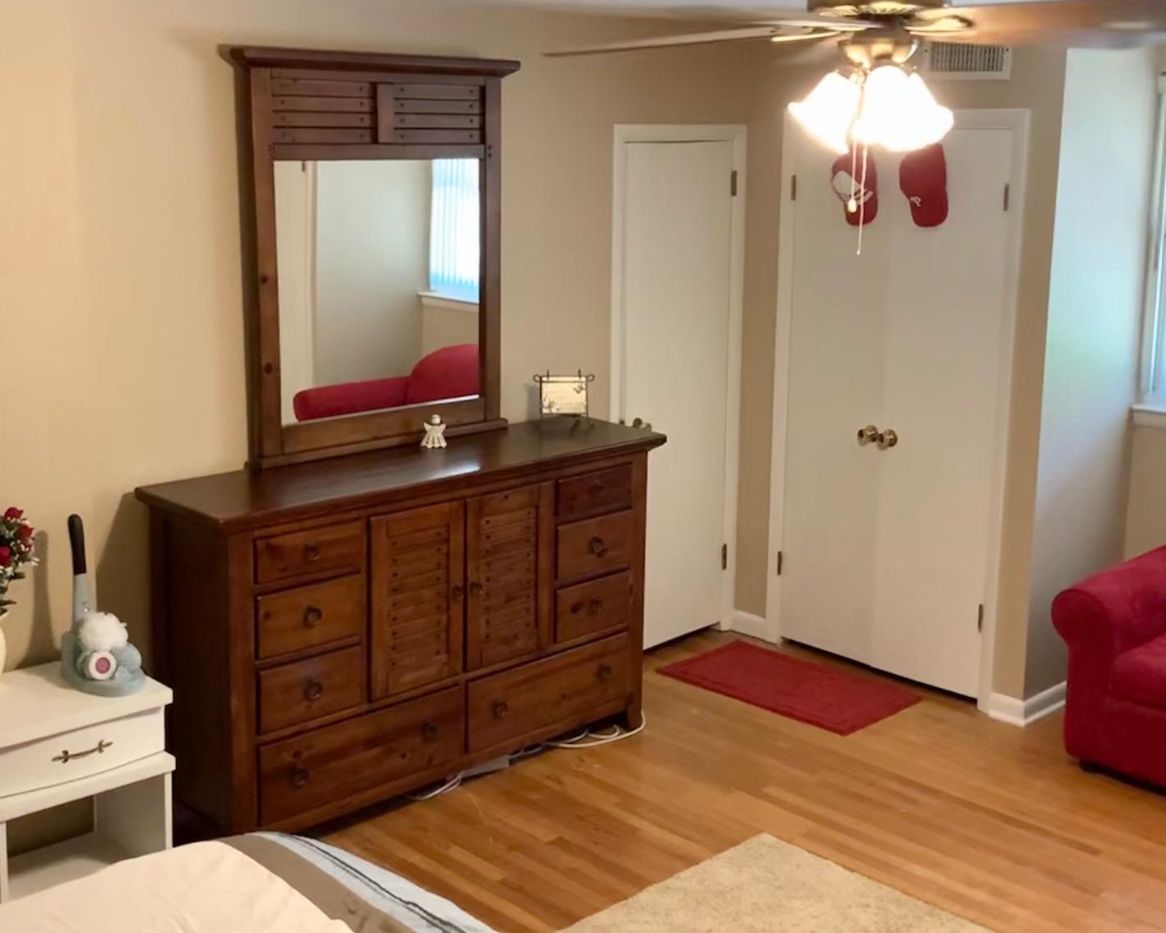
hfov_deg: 44.8
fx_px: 1415
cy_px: 393
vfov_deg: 36.4
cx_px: 605
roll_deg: -1.7
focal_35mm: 41
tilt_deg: -9.1
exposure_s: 1/60
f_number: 1.8
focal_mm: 3
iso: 32
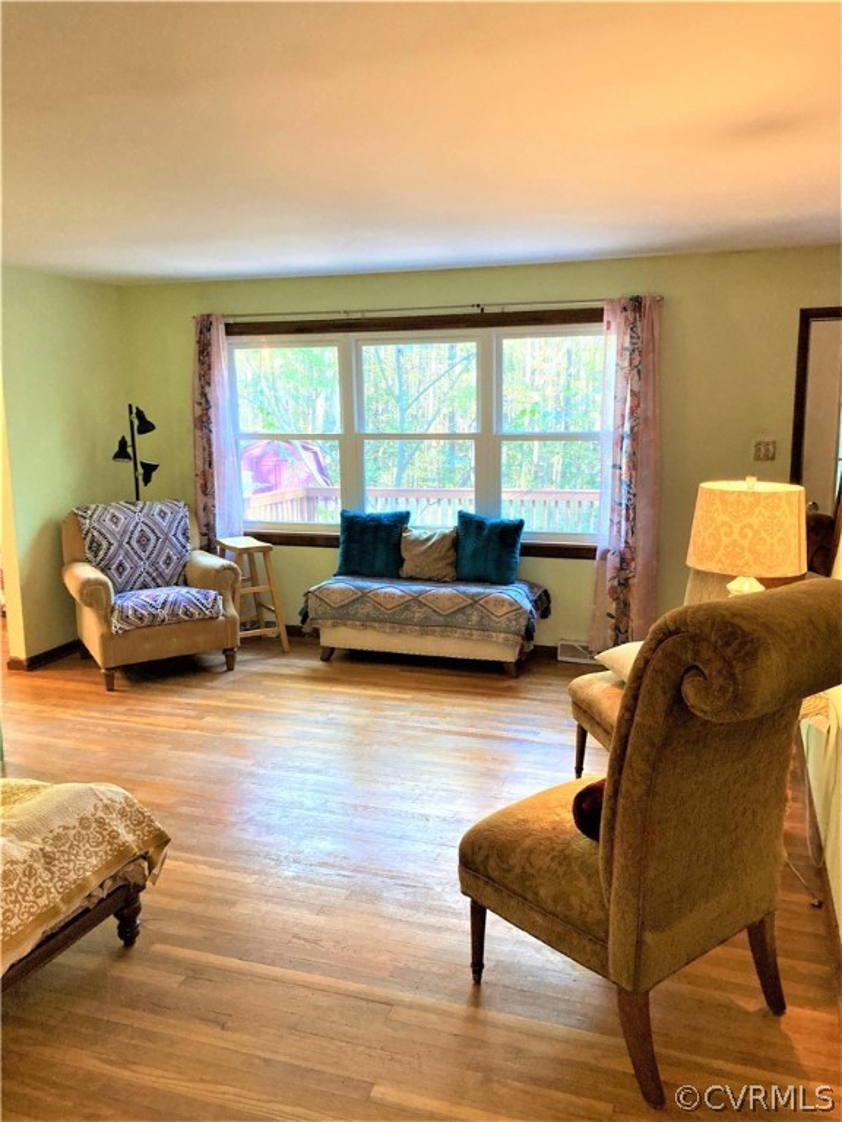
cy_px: 561
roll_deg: -0.3
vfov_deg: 63.4
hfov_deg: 49.7
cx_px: 421
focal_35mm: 28
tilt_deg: -8.8
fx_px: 908
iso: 250
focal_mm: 3.99
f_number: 1.8
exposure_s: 1/40
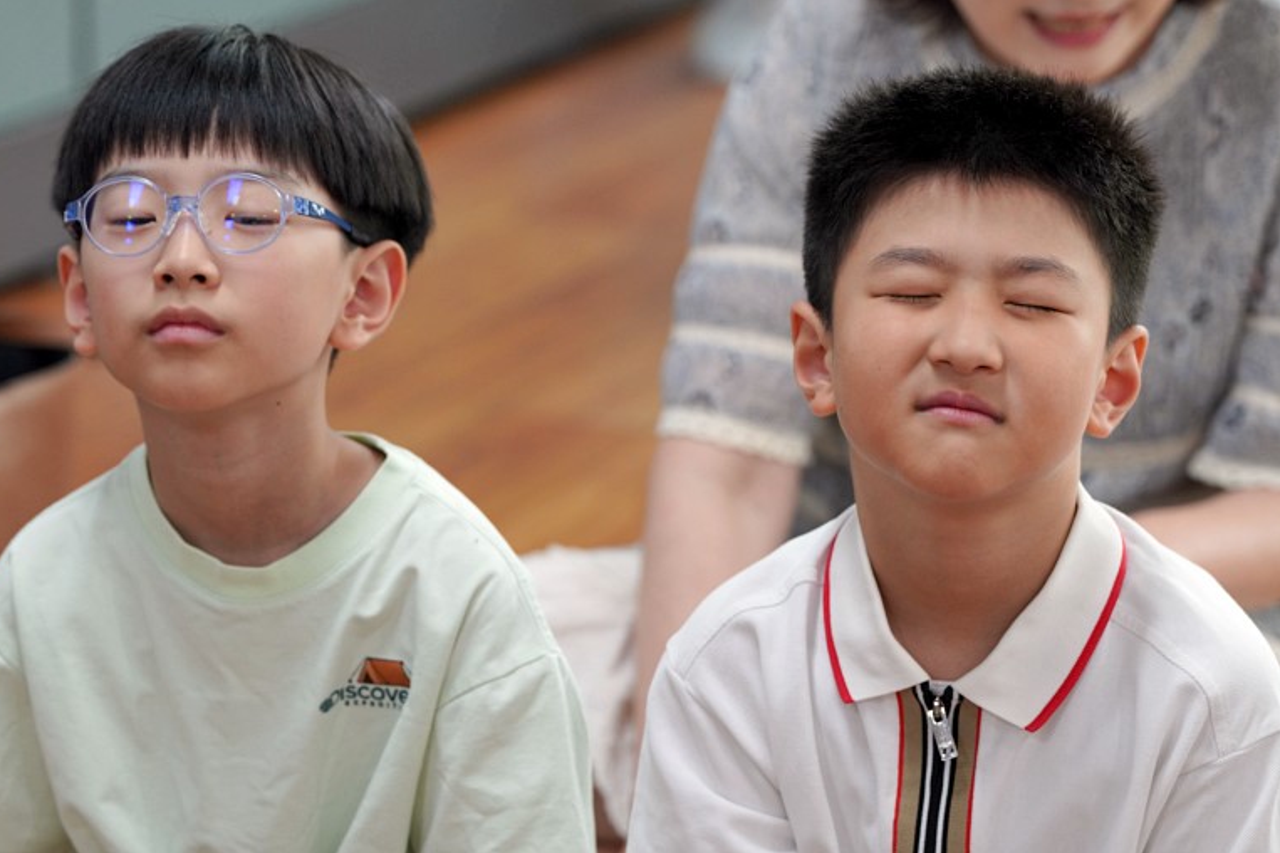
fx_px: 6290
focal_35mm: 177
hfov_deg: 11.6
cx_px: 549
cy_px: 420
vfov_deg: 7.8
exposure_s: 1/160
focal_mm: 150
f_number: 4
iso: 1250
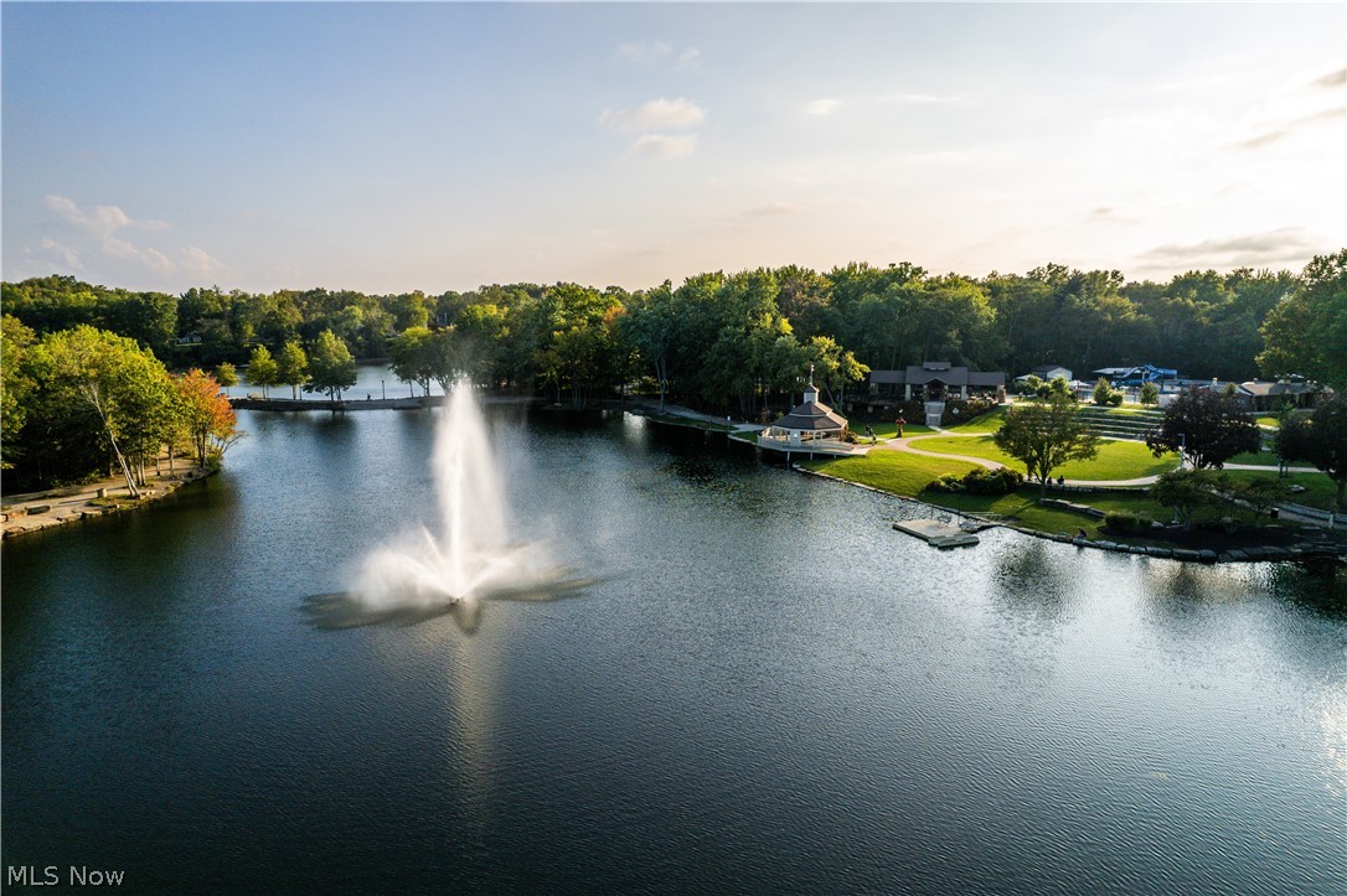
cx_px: 674
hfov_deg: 78.6
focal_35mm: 22
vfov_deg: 57.2
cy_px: 448
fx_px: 823
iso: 100
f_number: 2.8
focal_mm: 8.38
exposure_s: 1/2500
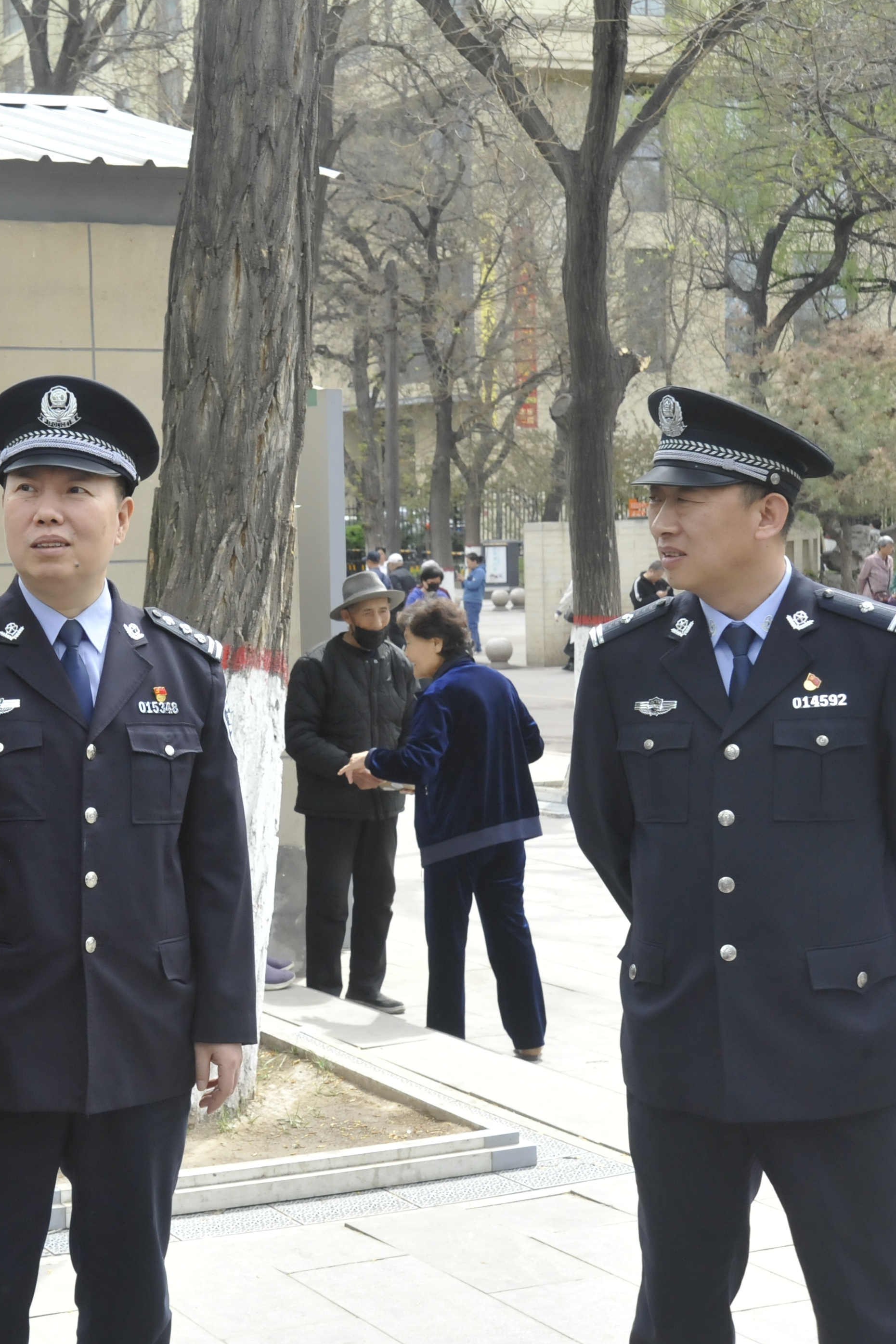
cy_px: 664
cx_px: 73
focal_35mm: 64
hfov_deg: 20.8
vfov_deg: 31.4
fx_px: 2389
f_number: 10
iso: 2000
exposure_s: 1/500
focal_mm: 42
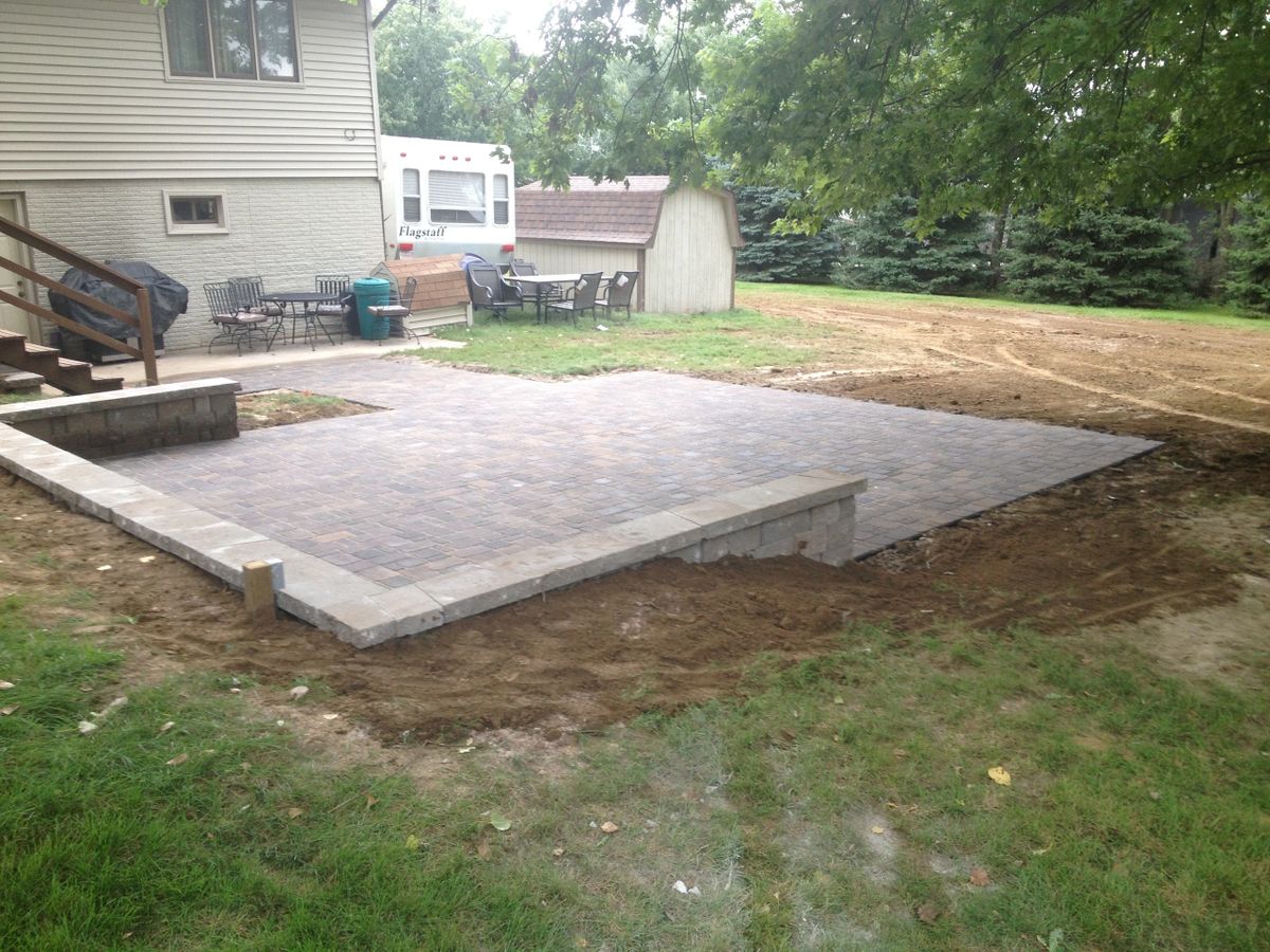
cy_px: 476
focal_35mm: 35
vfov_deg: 40.7
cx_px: 635
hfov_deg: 52.6
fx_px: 1284
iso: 50
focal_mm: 4.28
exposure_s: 1/60
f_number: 2.4
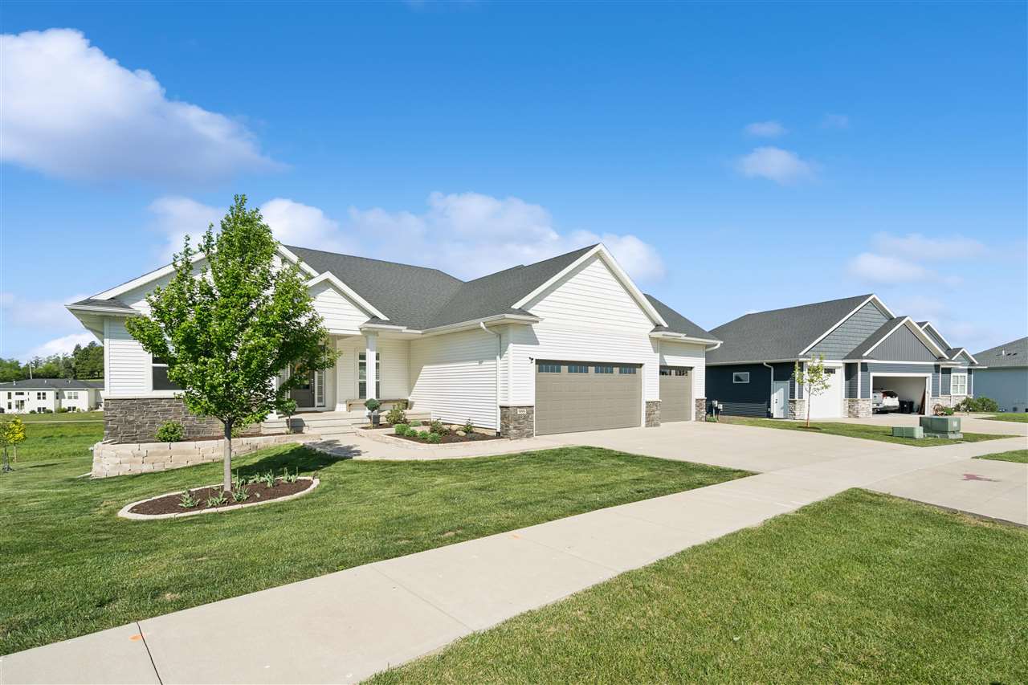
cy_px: 342
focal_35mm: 16
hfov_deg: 96.7
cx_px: 514
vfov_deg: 73.7
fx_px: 457
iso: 400
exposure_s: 1/2000
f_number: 8
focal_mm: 16
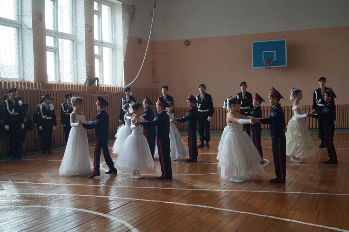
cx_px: 174
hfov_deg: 43.6
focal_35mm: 45
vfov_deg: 29.9
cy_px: 116
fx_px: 436
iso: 800
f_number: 4.5
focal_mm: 30
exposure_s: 1/160
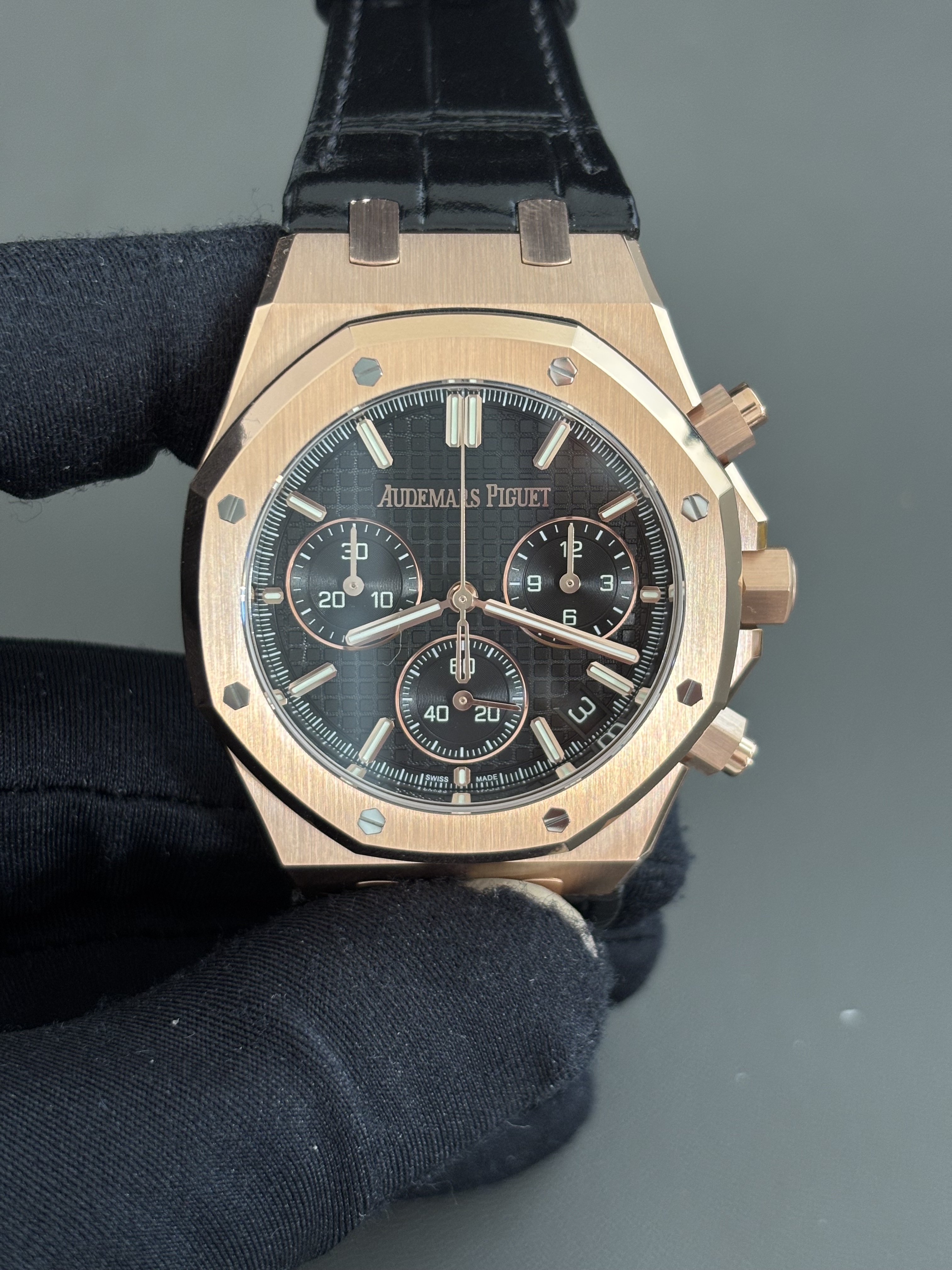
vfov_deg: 36.8
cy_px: 635
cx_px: 476
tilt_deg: -55.7
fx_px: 1907
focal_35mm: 52
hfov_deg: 28.0
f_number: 1.6
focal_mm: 5.96
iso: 50
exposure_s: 1/60
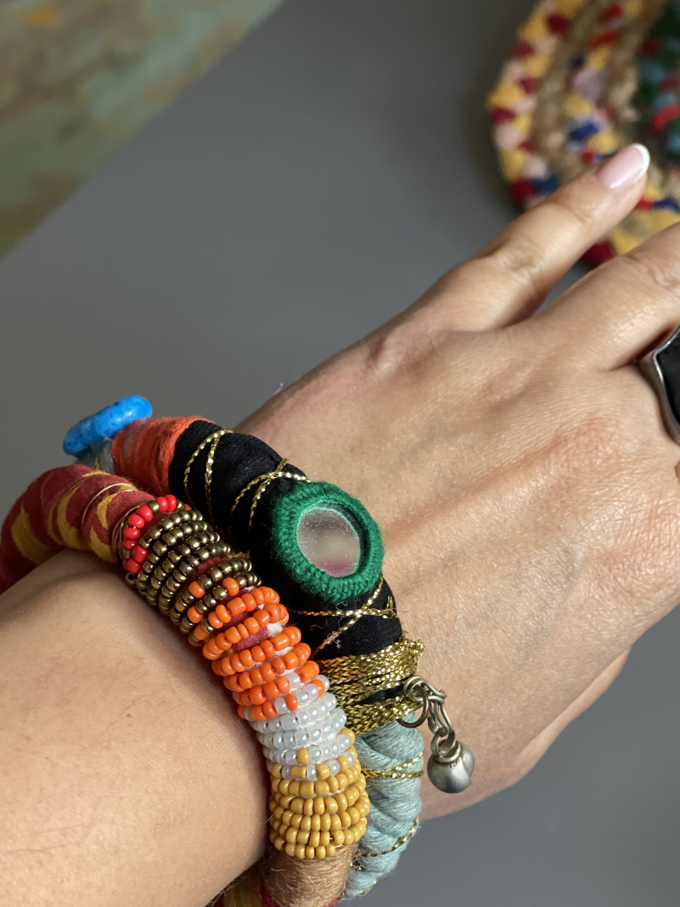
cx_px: 328
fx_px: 1938
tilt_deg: -39.5
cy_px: 506
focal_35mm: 74
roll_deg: +16.6
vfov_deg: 26.3
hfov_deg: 19.9
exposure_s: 1/40
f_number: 2.2
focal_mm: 7.5
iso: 200
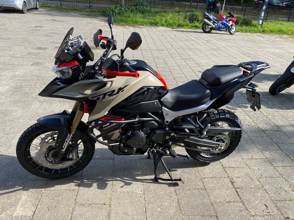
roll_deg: -6.0
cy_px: 110
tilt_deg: -27.1
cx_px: 147
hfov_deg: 67.3
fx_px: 221
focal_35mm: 26
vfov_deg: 53.1
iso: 32
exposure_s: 1/810
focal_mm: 4.25
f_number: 1.8
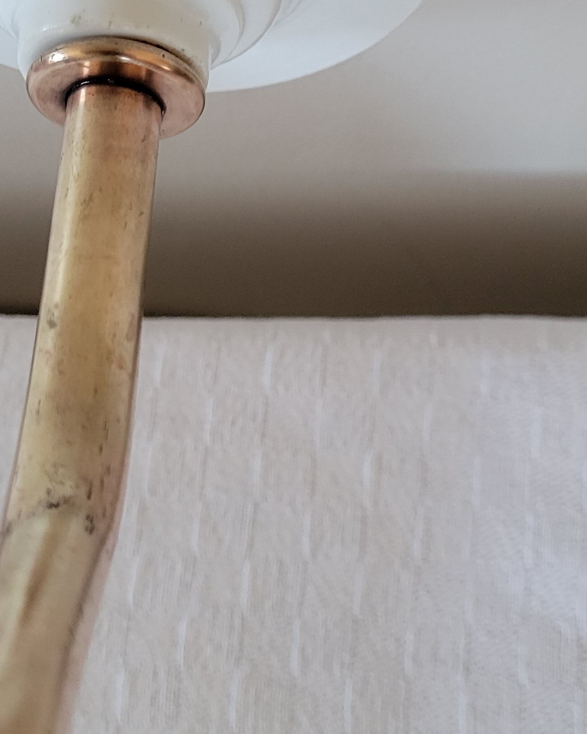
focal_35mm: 63
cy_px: 317
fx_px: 1368
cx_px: 249
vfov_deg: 30.0
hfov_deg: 24.2
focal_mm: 5.4
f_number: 1.8
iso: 320
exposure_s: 1/100
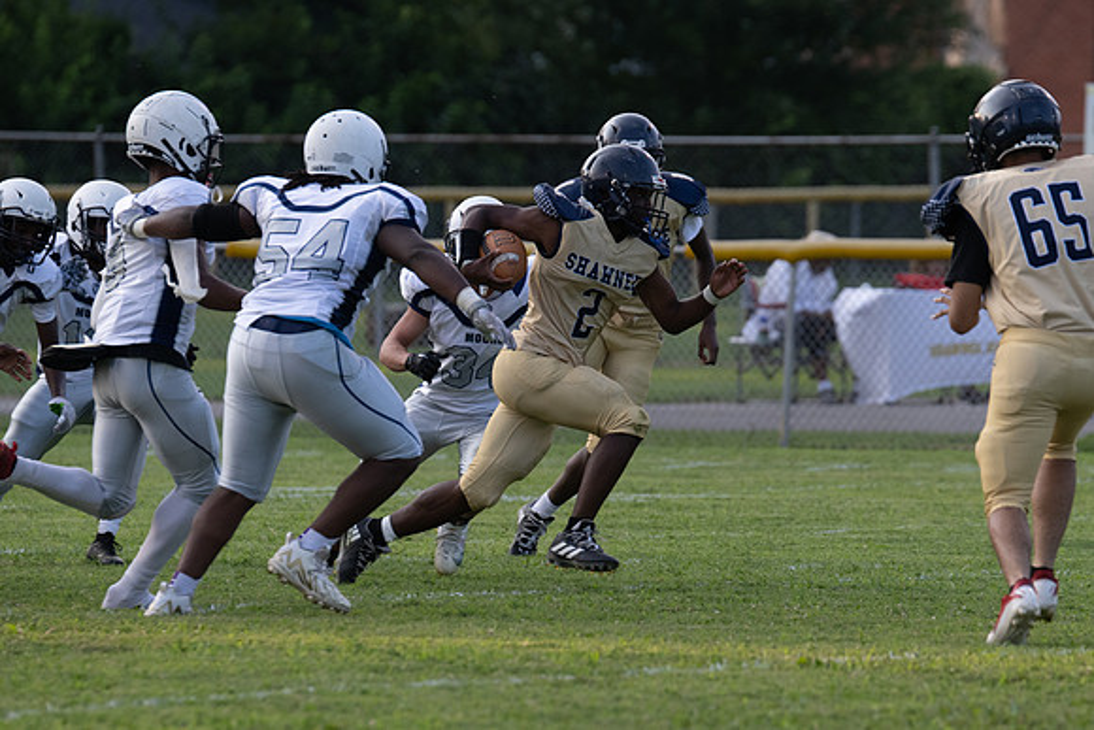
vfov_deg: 3.2
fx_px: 13158
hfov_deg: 4.8
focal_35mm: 433
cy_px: 521
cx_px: 563
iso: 720
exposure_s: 1/1000
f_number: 4.5
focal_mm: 300
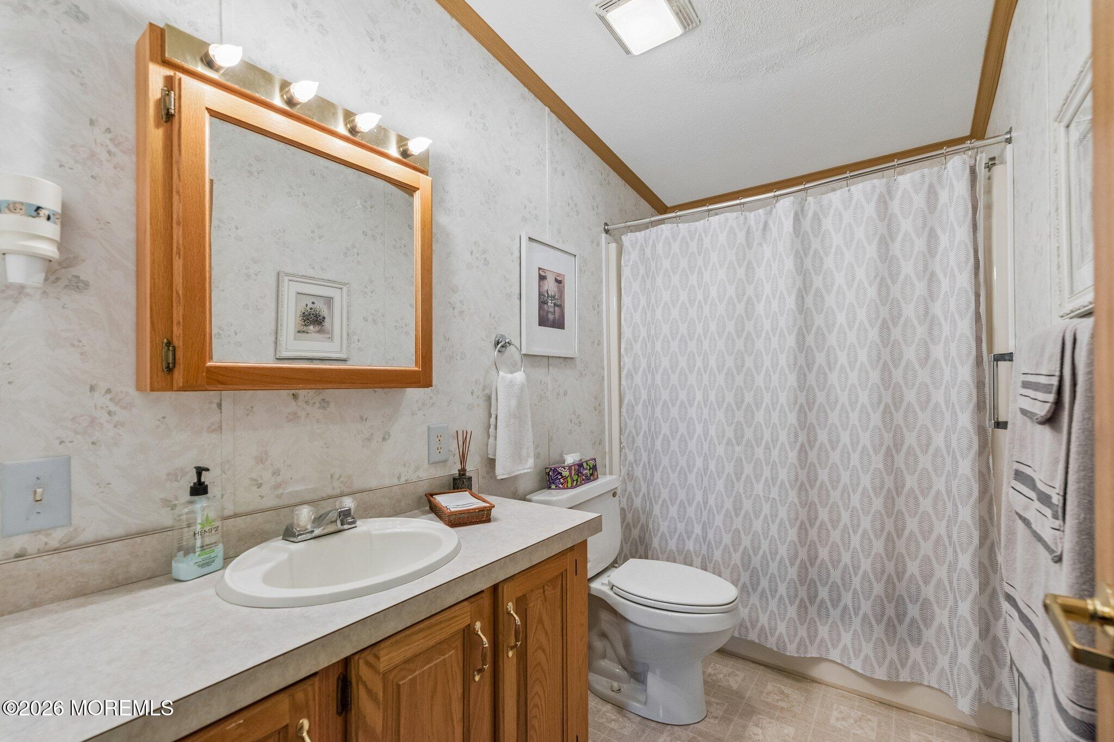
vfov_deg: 77.3
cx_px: 557
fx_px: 464
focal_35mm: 15
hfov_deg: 100.4
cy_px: 371
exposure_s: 1/60
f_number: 7.1
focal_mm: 15
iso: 1250
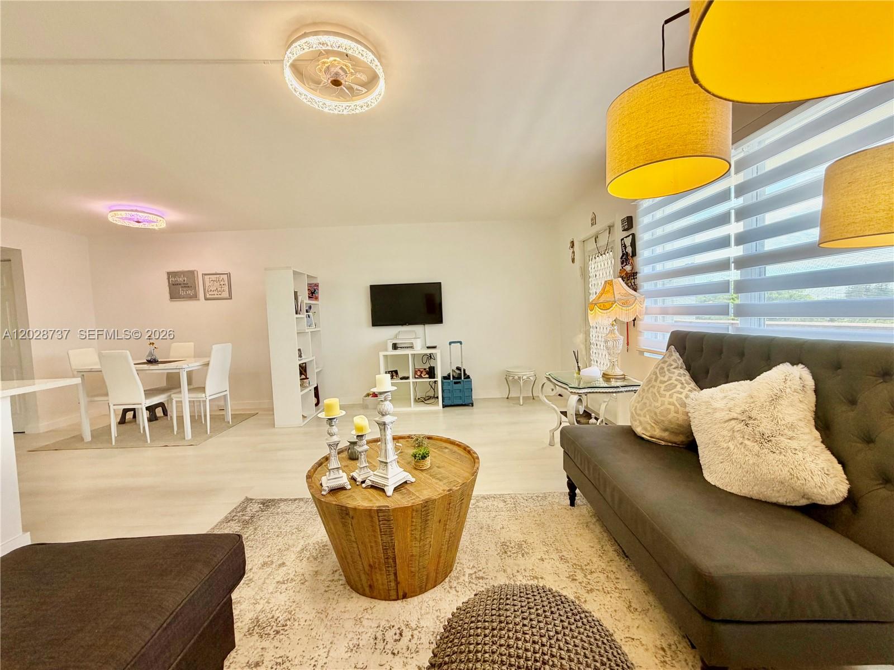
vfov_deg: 85.7
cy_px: 335
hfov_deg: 102.1
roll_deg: +2.8
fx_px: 362
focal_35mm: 14
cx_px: 447
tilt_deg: -3.5
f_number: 2.2
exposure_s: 1/120
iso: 80
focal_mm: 2.22
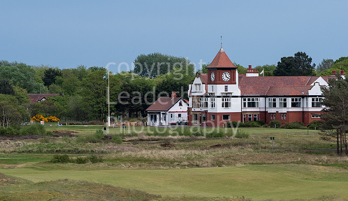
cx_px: 170
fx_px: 3197
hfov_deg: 6.2
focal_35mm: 344
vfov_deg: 3.6
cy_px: 91
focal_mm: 200
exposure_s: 1/1000
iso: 800
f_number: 9
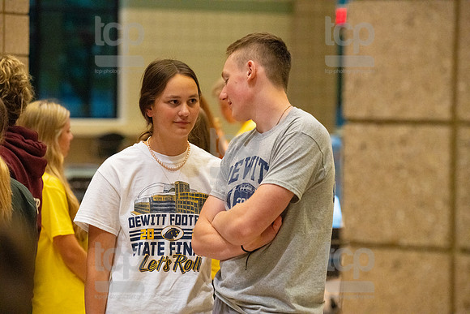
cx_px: 235
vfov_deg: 9.5
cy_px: 157
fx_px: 1893
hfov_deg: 14.2
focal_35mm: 145
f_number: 4.5
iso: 6400
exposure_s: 1/500
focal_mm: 145
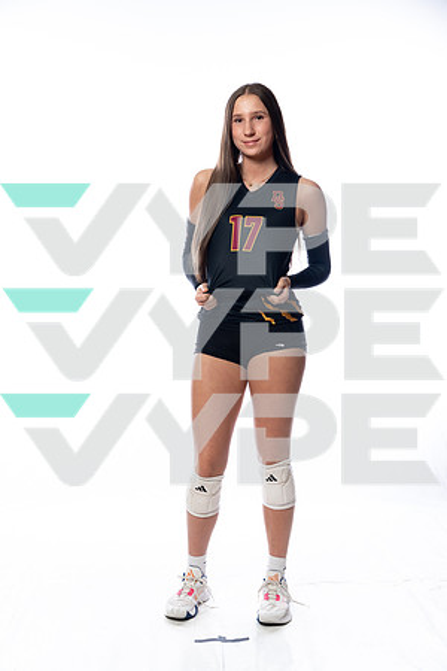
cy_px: 336
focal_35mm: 50
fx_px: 931
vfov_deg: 39.6
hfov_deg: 27.0
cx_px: 224
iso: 640
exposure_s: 1/250
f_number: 5.6
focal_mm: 50
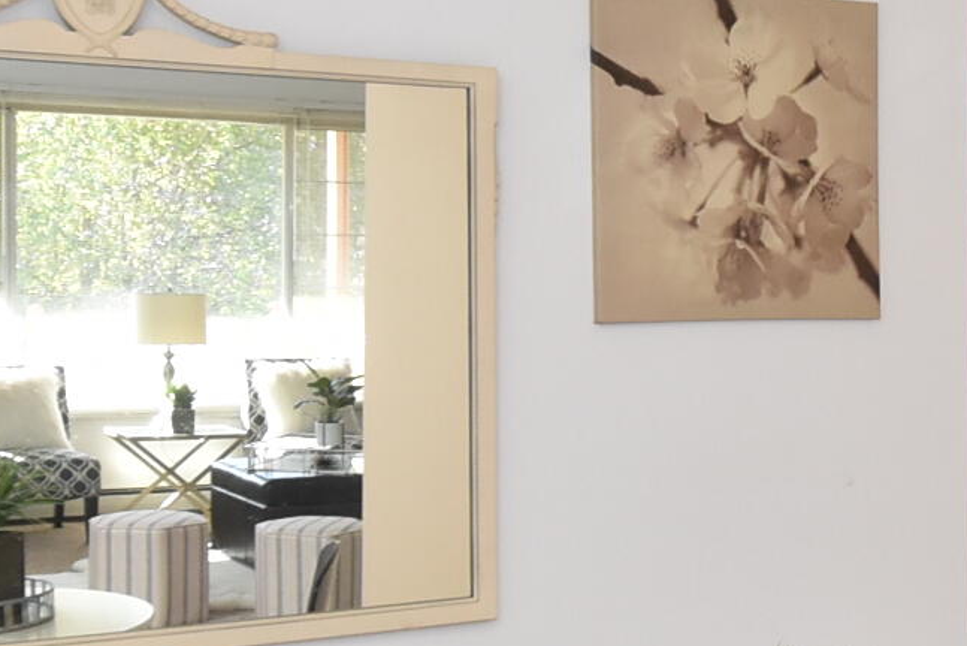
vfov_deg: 17.9
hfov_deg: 25.4
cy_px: 345
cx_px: 939
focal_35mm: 76
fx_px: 2051
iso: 800
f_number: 7.1
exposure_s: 1/60
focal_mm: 11
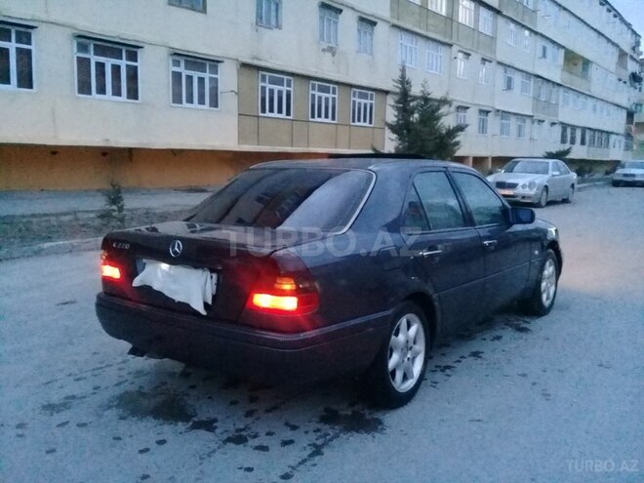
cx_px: 322
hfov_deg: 58.4
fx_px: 577
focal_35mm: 31
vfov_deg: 45.4
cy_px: 242
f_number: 2.2
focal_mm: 3.3
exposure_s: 1/17
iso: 1000
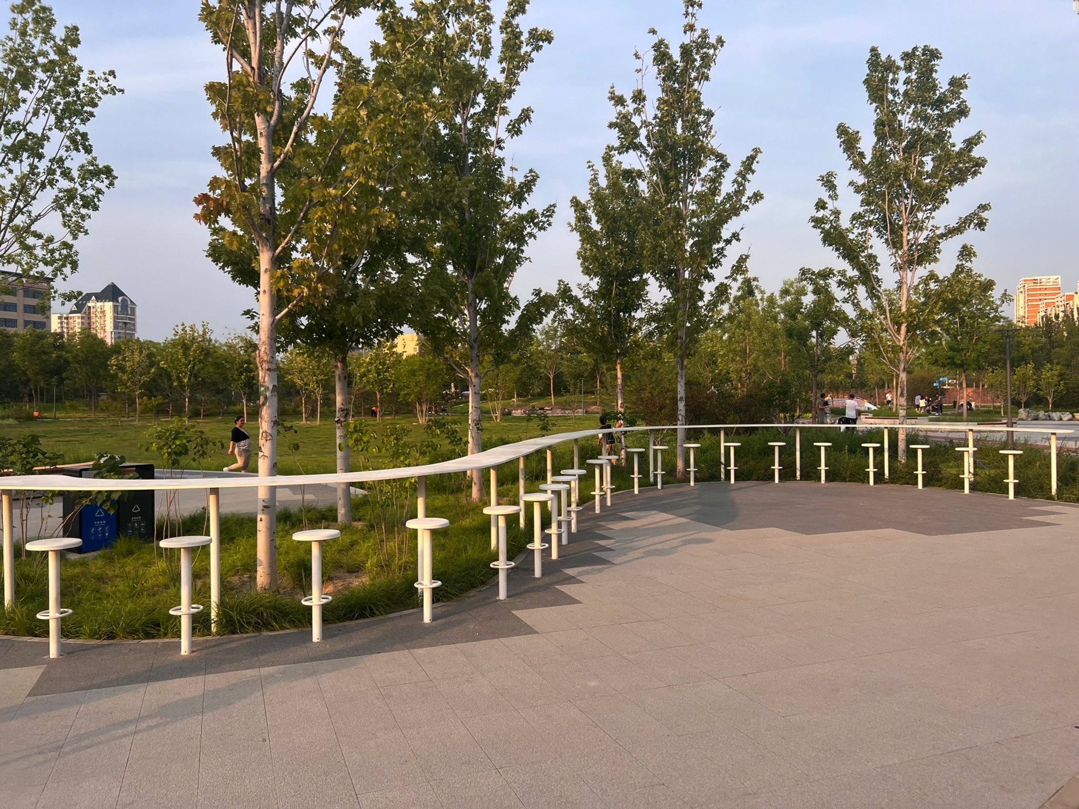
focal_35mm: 26
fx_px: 810
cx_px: 540
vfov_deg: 53.1
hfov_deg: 67.3
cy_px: 404
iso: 50
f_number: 1.5
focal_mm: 5.7
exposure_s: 1/1377
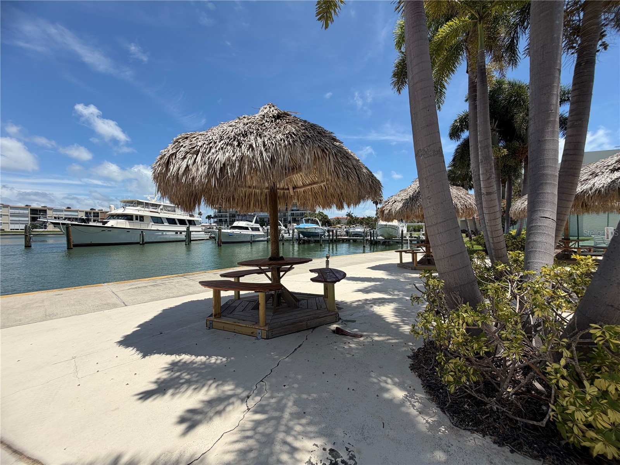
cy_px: 232
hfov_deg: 102.1
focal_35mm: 14
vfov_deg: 85.7
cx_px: 310
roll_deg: -0.1
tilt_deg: -1.7
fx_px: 251
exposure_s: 1/985
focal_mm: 2.22
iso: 20
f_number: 2.2
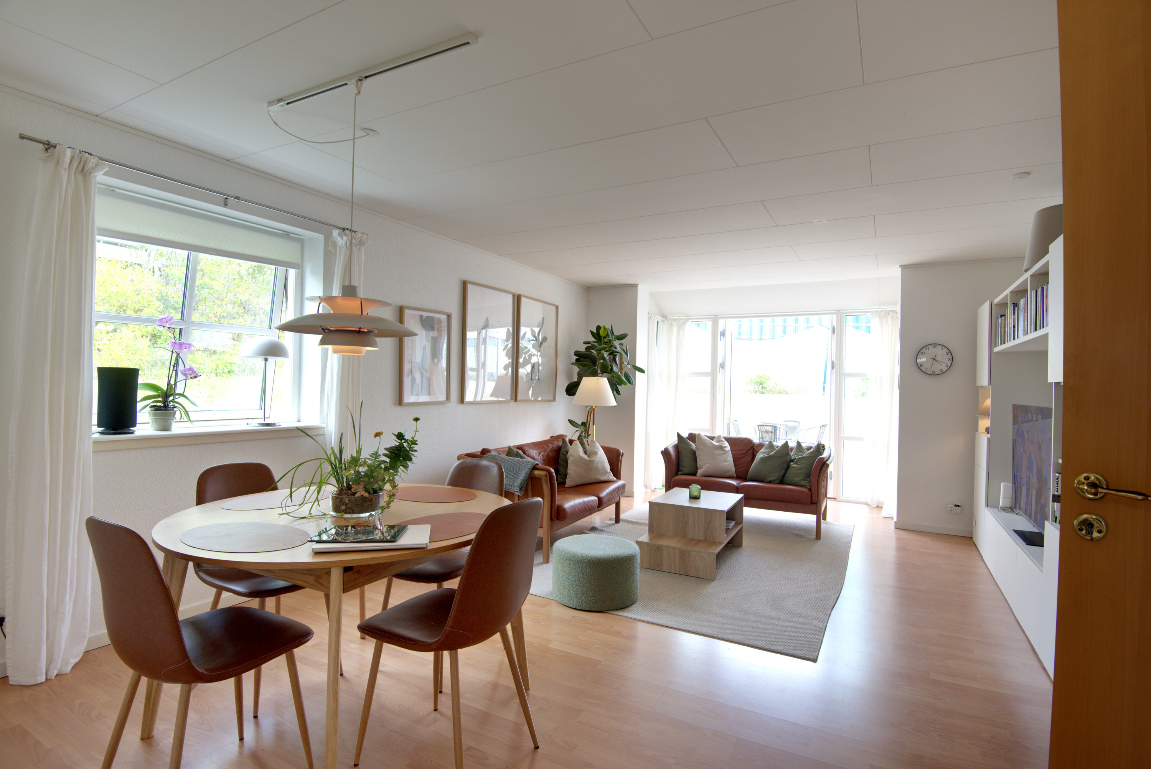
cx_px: 576
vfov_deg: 67.5
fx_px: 576
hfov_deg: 90.0
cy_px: 384
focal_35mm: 18
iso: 1100
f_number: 8
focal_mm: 18
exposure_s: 1/20
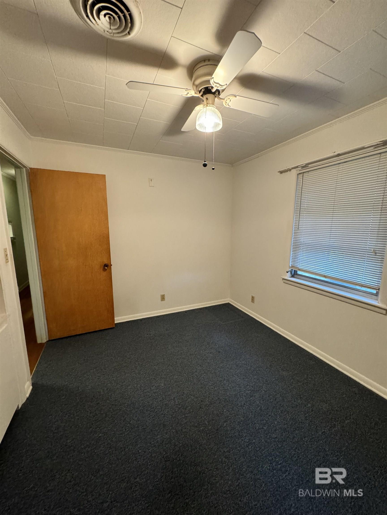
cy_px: 258
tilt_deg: -9.3
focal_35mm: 14
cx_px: 194
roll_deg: +0.3
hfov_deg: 85.7
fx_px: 209
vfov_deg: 102.1
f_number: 2.2
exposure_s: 1/60
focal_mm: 2.22
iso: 1000
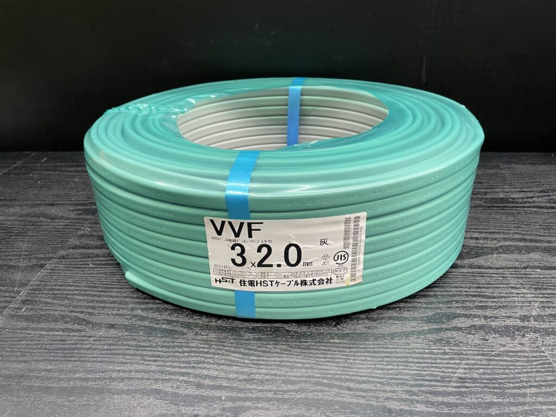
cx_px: 278
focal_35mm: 26
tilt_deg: -26.8
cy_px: 208
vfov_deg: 53.1
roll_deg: +1.1
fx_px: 418
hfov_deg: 67.3
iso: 80
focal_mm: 4.2
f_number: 1.6
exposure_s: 1/50
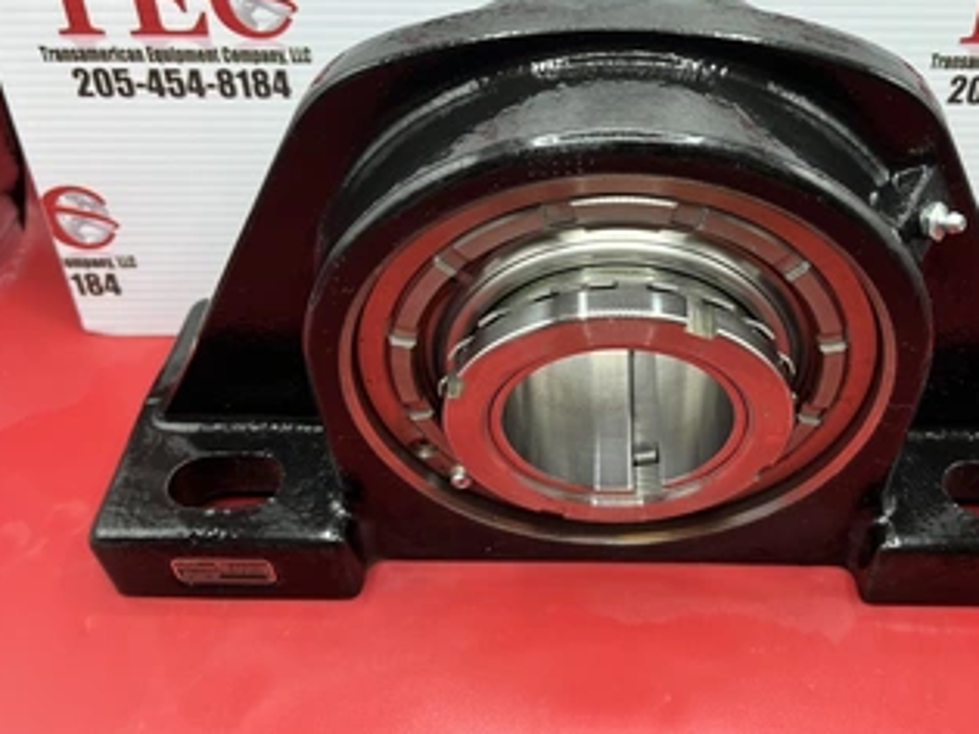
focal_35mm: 33
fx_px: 933
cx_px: 600
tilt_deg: -42.9
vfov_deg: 42.6
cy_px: 274
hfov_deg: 54.9
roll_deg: -0.4
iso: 50
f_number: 1.6
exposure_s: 1/351
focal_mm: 5.1
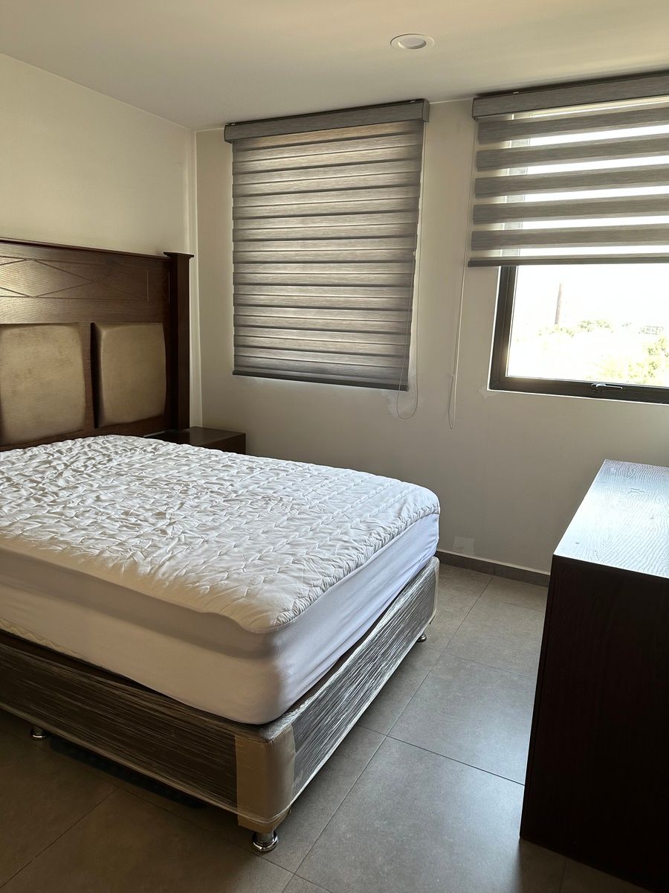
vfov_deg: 71.6
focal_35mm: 24
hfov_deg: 56.8
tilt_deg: -11.2
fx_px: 618
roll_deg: -3.4
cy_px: 446
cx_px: 334
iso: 125
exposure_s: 1/120
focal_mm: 6.86
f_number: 1.78
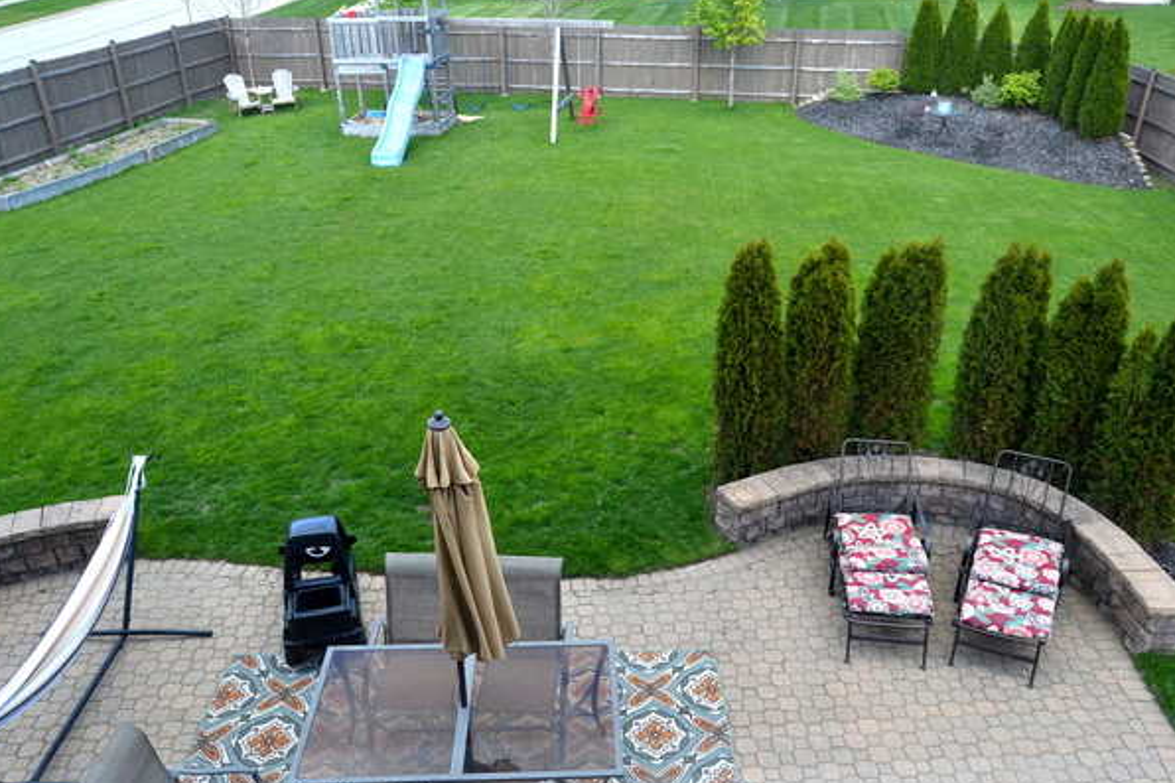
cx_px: 607
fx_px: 946
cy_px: 395
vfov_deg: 44.9
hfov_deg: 63.7
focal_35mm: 29
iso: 125
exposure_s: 1/125
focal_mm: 18
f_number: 5.6
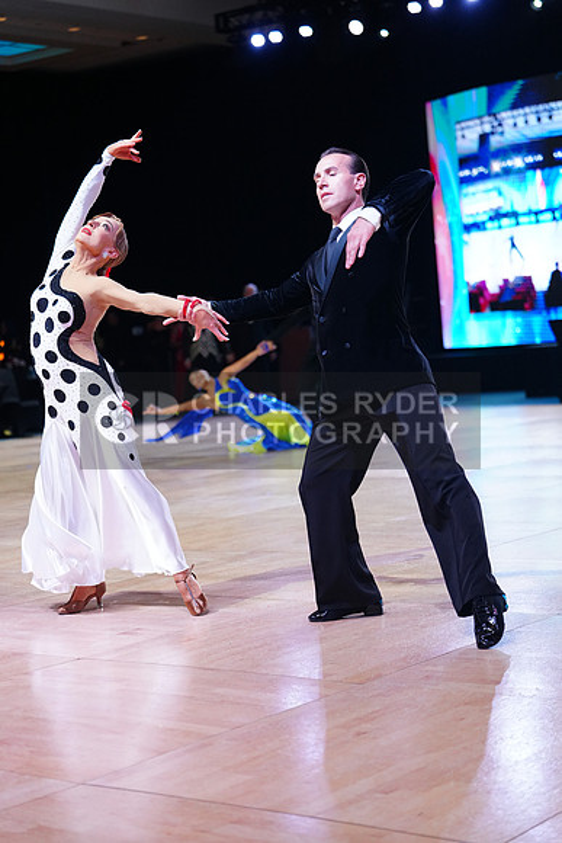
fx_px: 1638
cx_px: 281
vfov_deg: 28.8
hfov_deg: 19.5
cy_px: 422
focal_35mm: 70
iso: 2000
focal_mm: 70
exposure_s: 1/500
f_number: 2.8
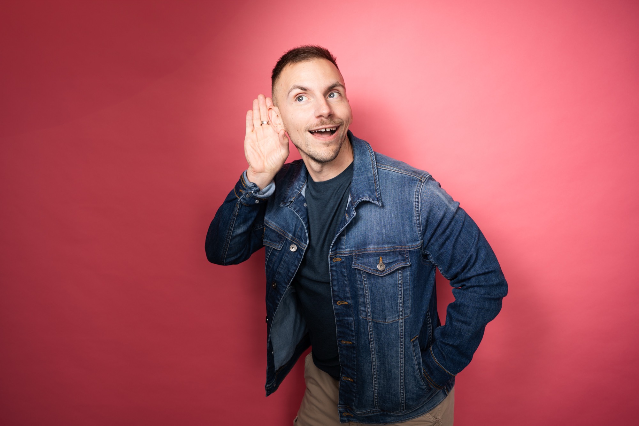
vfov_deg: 37.8
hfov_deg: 54.4
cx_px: 320
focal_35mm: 35
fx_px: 621
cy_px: 213
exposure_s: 1/250
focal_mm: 35
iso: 100
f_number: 4
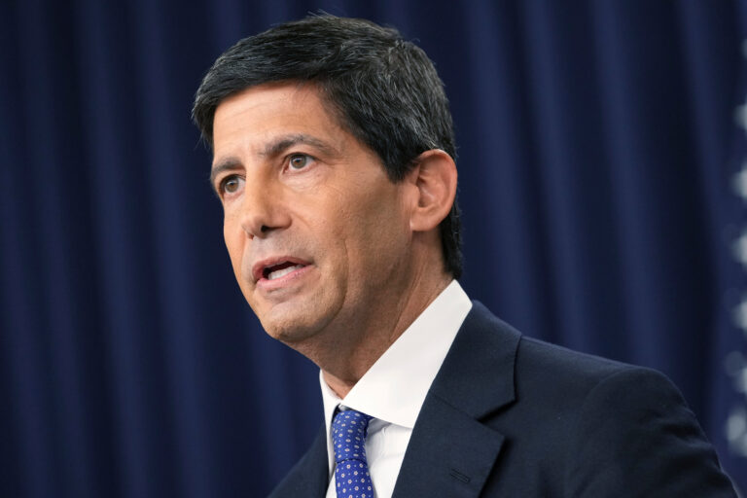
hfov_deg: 7.6
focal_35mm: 270
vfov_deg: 5.1
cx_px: 374
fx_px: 5602
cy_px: 249
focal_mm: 180
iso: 2000
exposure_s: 1/500
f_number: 2.8
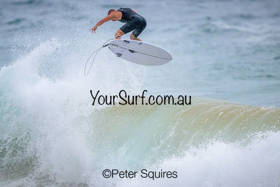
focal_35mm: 972
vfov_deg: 1.4
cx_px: 143
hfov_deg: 2.1
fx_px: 7559
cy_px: 87
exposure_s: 1/2000
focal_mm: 800
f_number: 6.3
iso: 3600
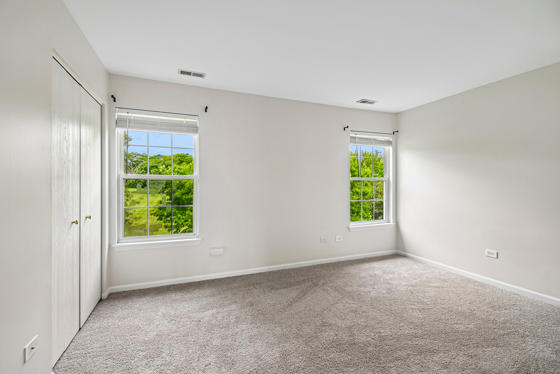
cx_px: 280
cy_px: 187
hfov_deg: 100.4
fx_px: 233
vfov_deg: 77.3
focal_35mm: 15
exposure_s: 1/20
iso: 100
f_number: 8
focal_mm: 10
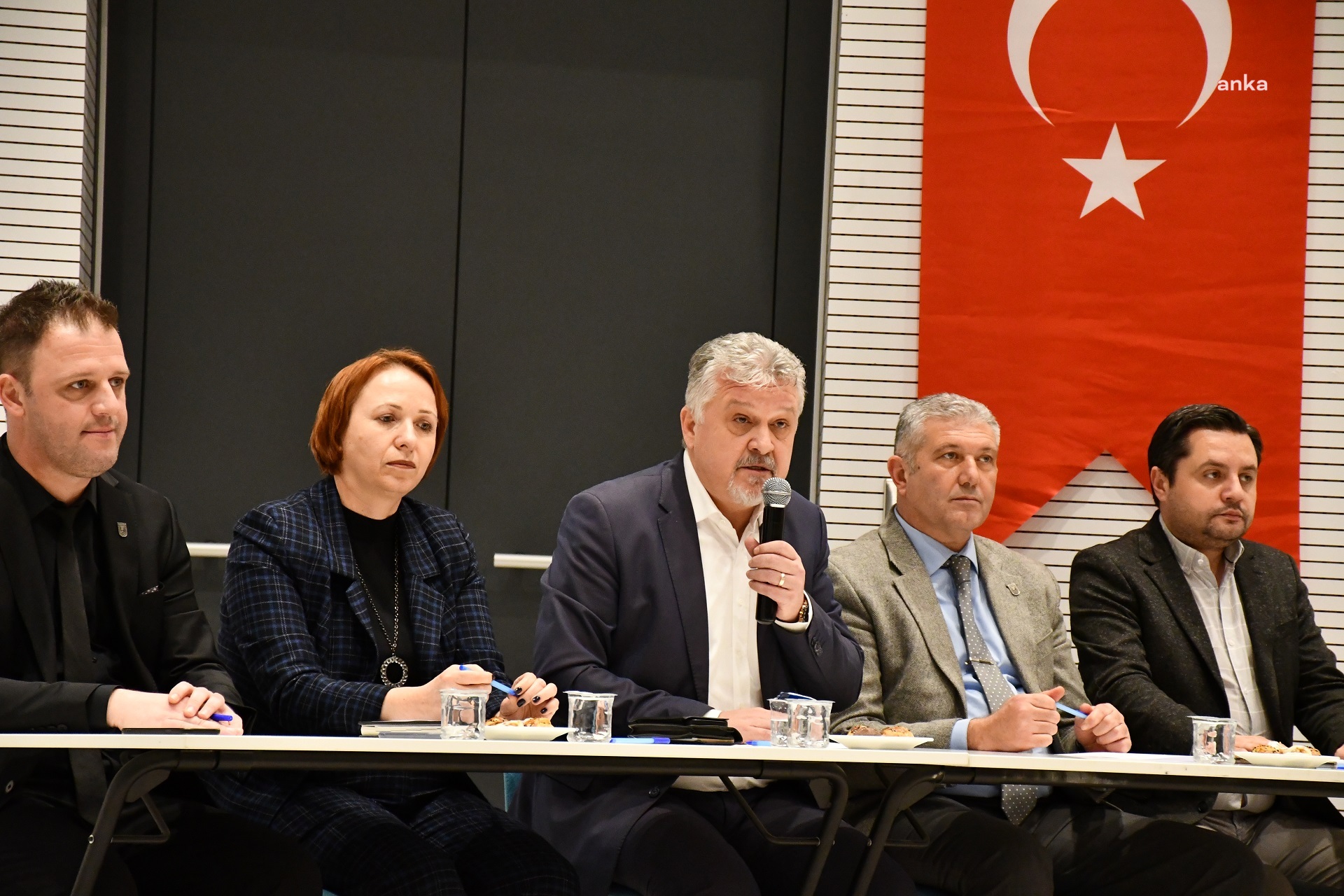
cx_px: 672
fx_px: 5301
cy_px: 448
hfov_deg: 14.4
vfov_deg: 9.7
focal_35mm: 142
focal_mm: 95
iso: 5000
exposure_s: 1/100
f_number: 5.6
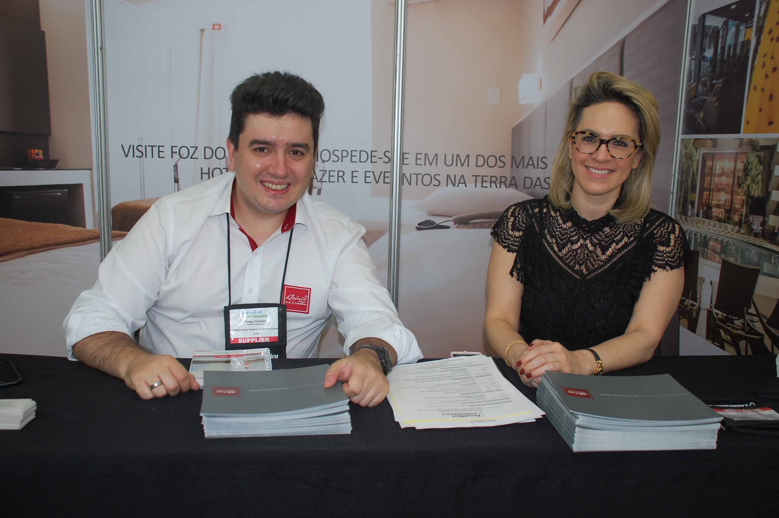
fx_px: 713
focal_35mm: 33
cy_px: 259
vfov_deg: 39.9
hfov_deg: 57.3
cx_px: 390
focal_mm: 22
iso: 400
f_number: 3.8
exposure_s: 1/60
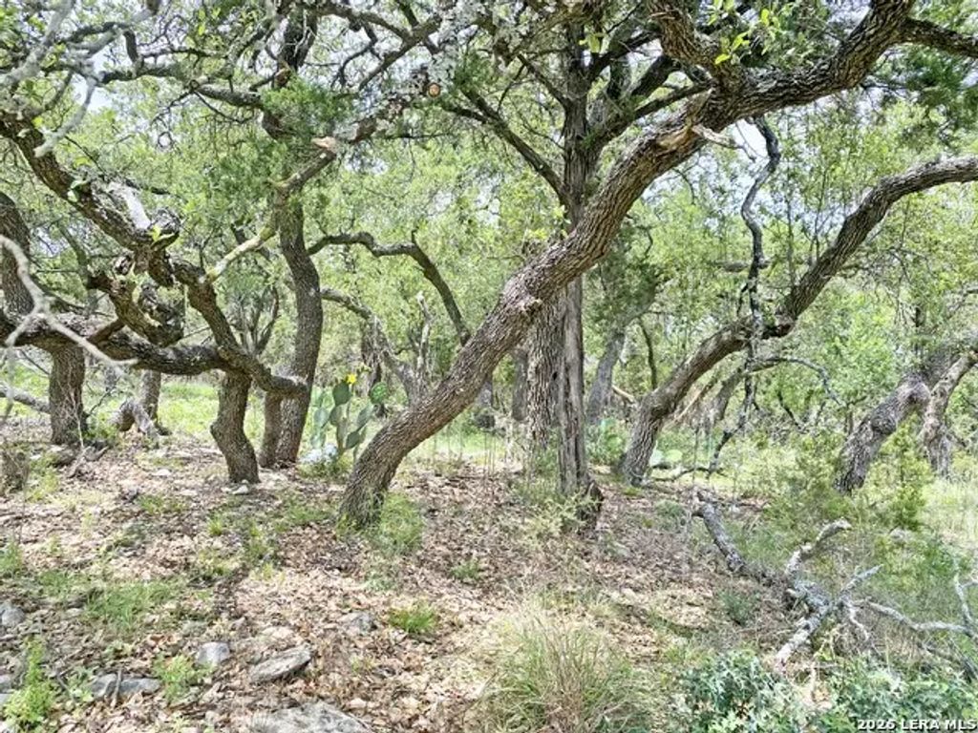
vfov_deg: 53.1
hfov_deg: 67.3
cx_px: 489
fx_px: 735
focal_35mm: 26
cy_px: 366
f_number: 1.8
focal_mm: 4.25
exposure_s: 1/698
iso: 32
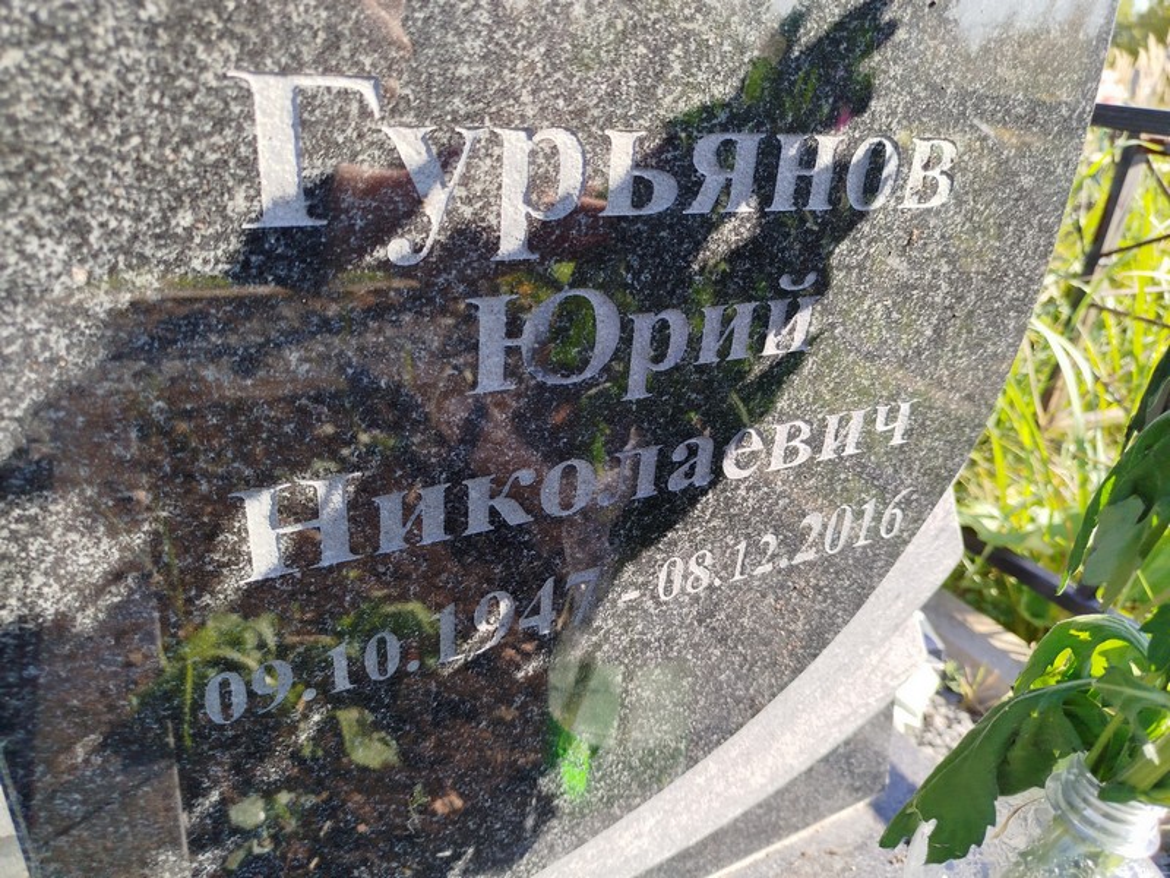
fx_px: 811
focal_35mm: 24
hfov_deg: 71.6
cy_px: 439
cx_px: 585
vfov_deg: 56.8
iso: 50
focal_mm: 5.31
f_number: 1.7
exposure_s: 1/219
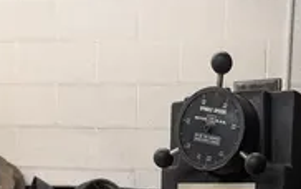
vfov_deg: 20.0
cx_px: 237
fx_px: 460
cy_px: 285
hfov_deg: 35.2
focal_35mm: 56
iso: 1593
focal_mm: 6.9
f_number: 1.68
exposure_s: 1/267
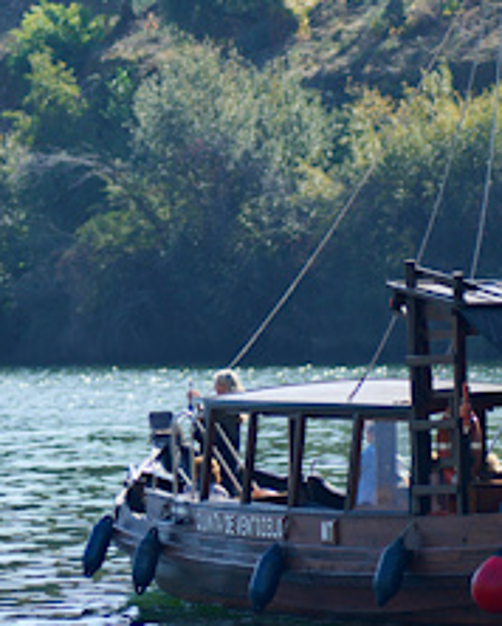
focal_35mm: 571
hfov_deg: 2.7
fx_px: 10590
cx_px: -96
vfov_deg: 3.4
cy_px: -7
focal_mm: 135
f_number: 4.5
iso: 200
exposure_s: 1/500
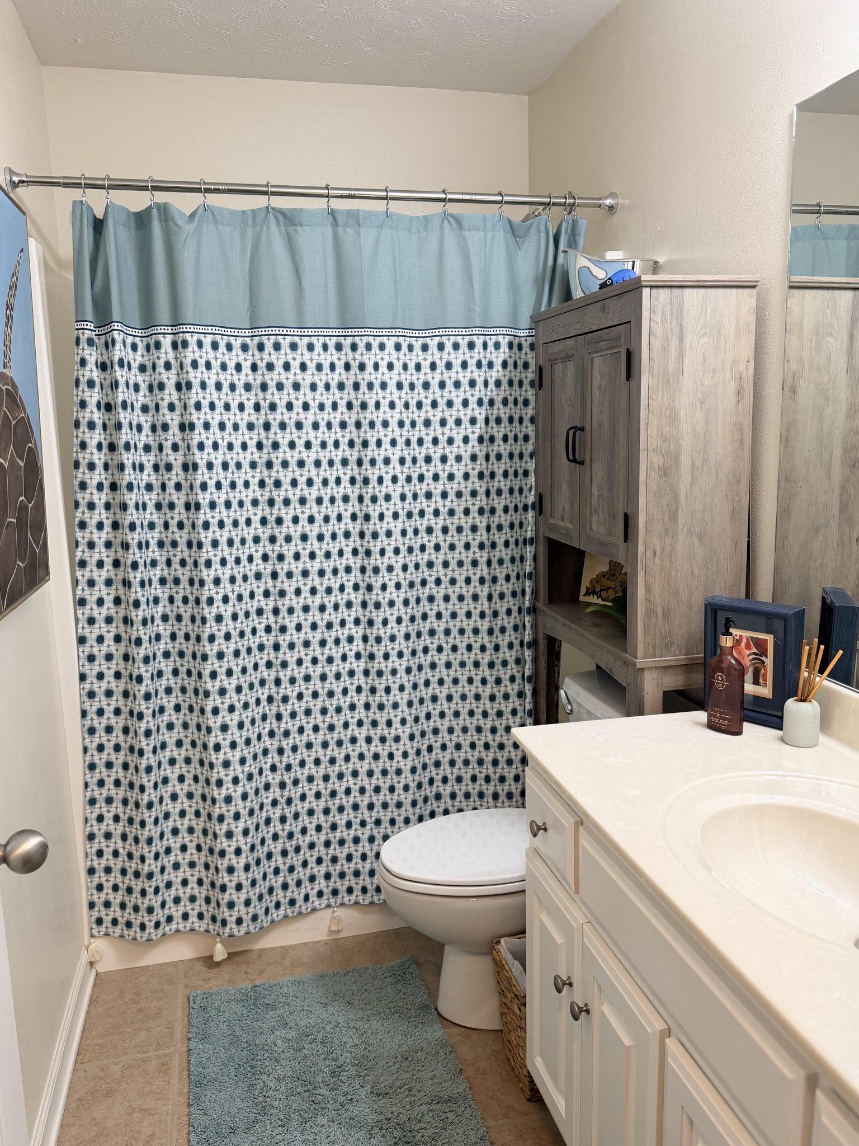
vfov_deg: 65.3
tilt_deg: -10.2
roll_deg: +1.1
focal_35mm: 27
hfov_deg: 51.4
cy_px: 581
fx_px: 893
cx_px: 433
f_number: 1.78
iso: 160
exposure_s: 1/120
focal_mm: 6.76
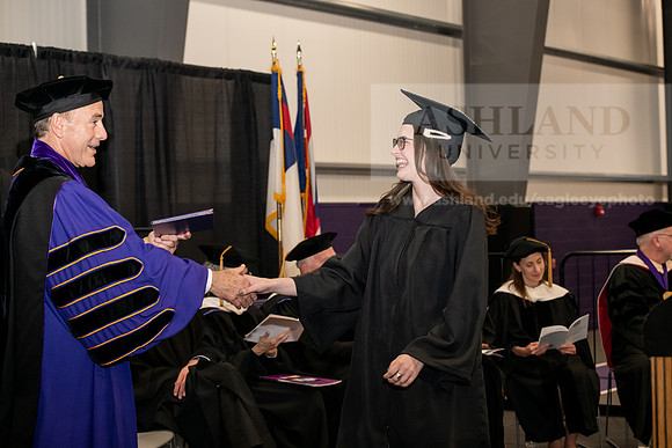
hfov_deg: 28.8
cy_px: 224
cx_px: 336
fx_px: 1307
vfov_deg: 19.5
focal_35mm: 70
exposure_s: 1/200
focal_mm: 70
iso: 2500
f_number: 5.6
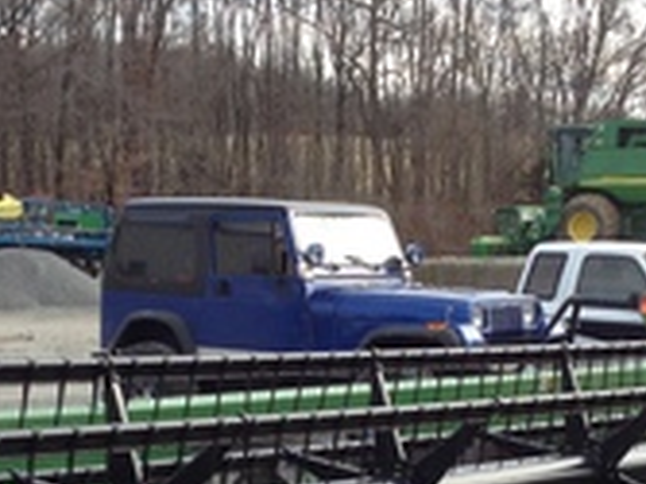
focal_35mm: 114
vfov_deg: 12.7
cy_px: 546
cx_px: 271
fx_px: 2126
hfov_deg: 17.3
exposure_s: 1/418
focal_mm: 4.28
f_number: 2.4
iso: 50
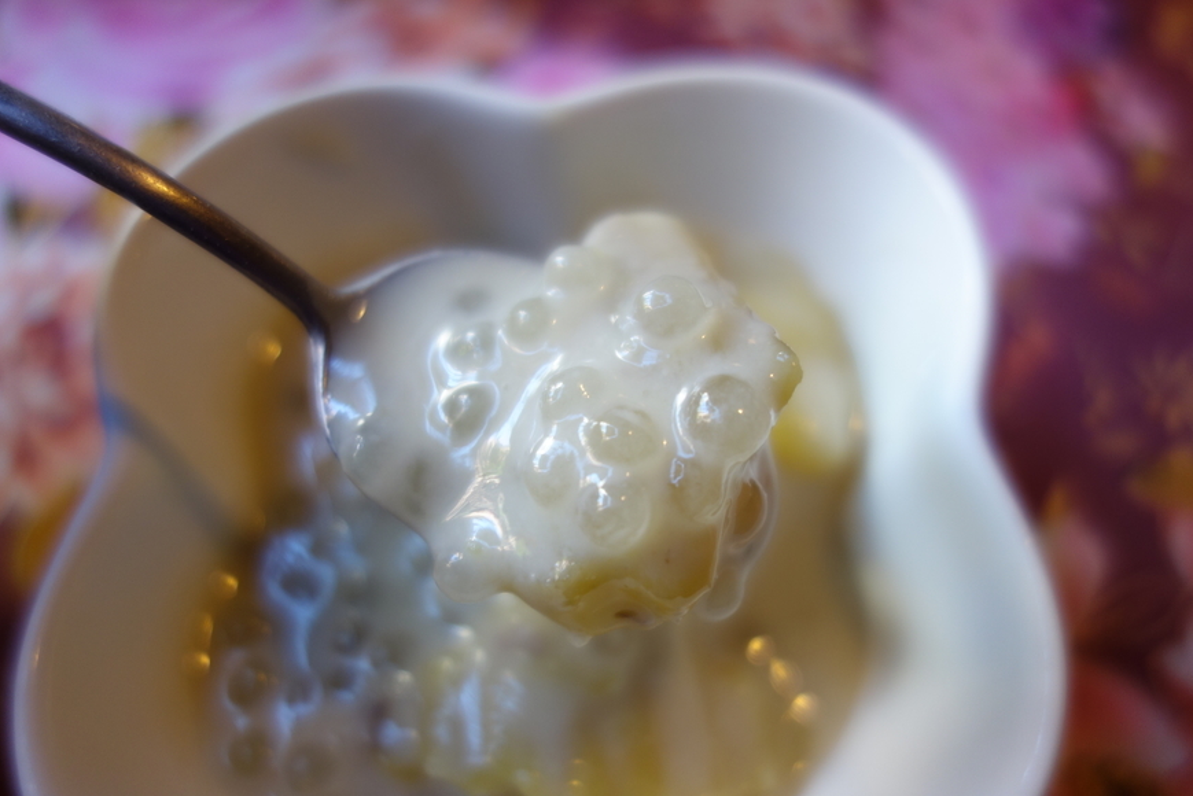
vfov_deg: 40.0
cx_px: 612
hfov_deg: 57.2
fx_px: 1094
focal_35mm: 33
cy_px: 407
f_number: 1.8
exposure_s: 1/40
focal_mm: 10.4
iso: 125
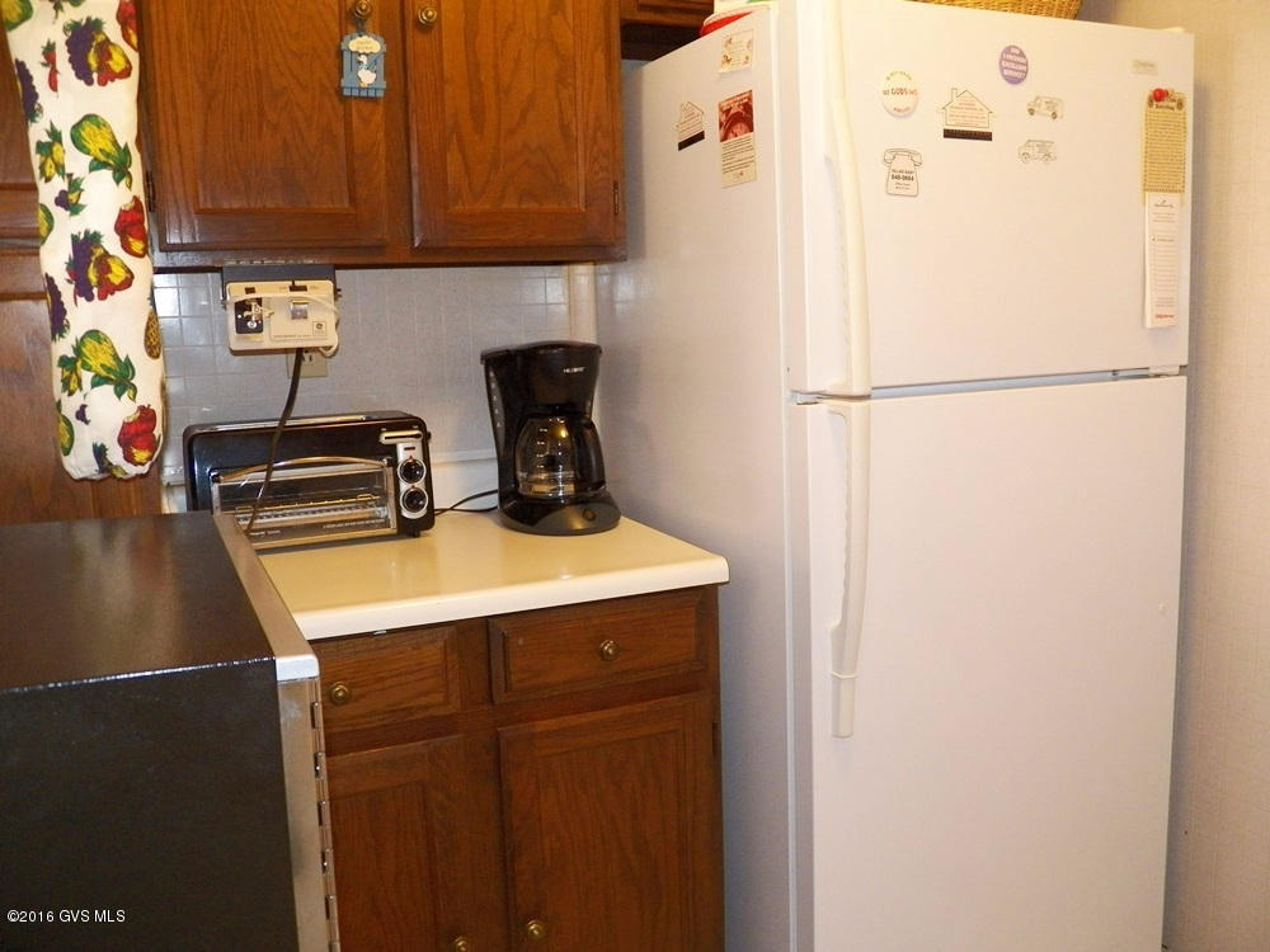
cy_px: 476
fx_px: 1137
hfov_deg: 58.4
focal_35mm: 31
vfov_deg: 45.4
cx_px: 635
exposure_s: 1/30
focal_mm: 5.5
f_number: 2.8
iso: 400
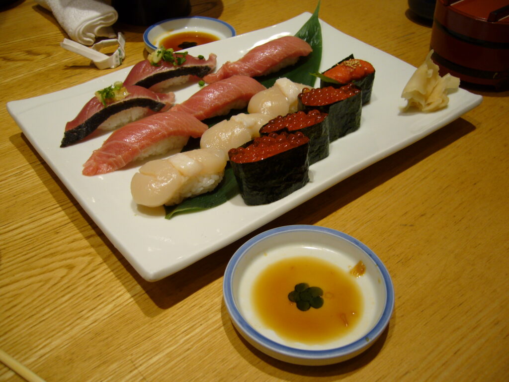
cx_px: 254
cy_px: 191
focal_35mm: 35
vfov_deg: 40.7
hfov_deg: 52.6
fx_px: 515
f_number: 2.8
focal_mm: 5.8
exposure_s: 1/60
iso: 80
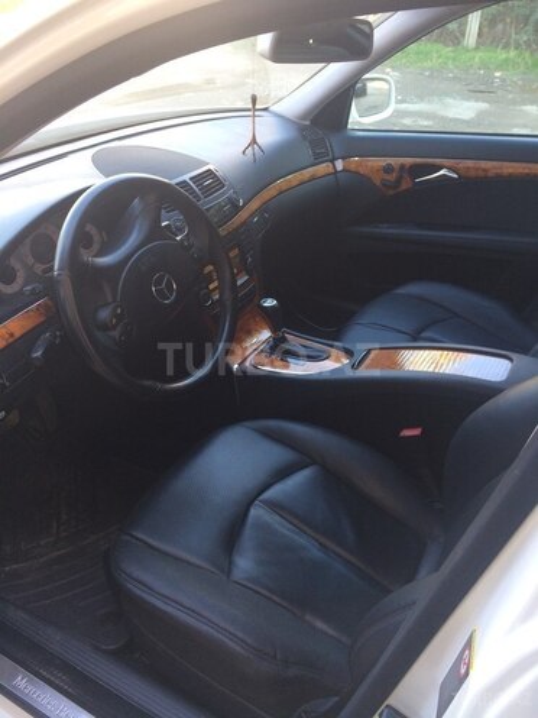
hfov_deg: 48.2
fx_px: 601
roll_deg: -0.1
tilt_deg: -37.7
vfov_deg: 61.7
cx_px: 269
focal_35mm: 29
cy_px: 359
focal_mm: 4.15
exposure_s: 1/50
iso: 40
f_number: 2.2
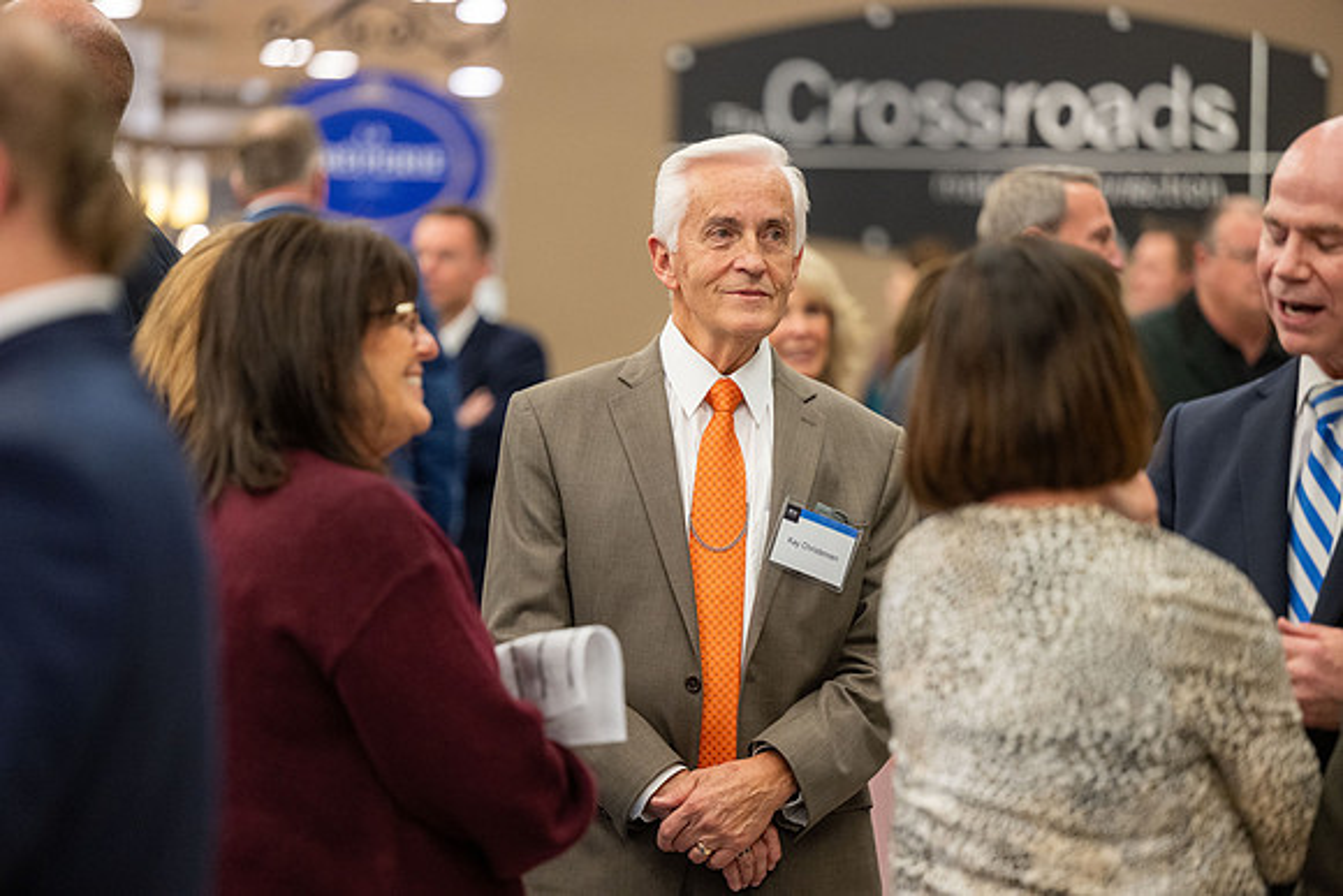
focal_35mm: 145
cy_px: 448
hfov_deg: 14.2
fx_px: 5410
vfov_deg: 9.5
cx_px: 672
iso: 2000
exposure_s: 1/200
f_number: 2.8
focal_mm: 145
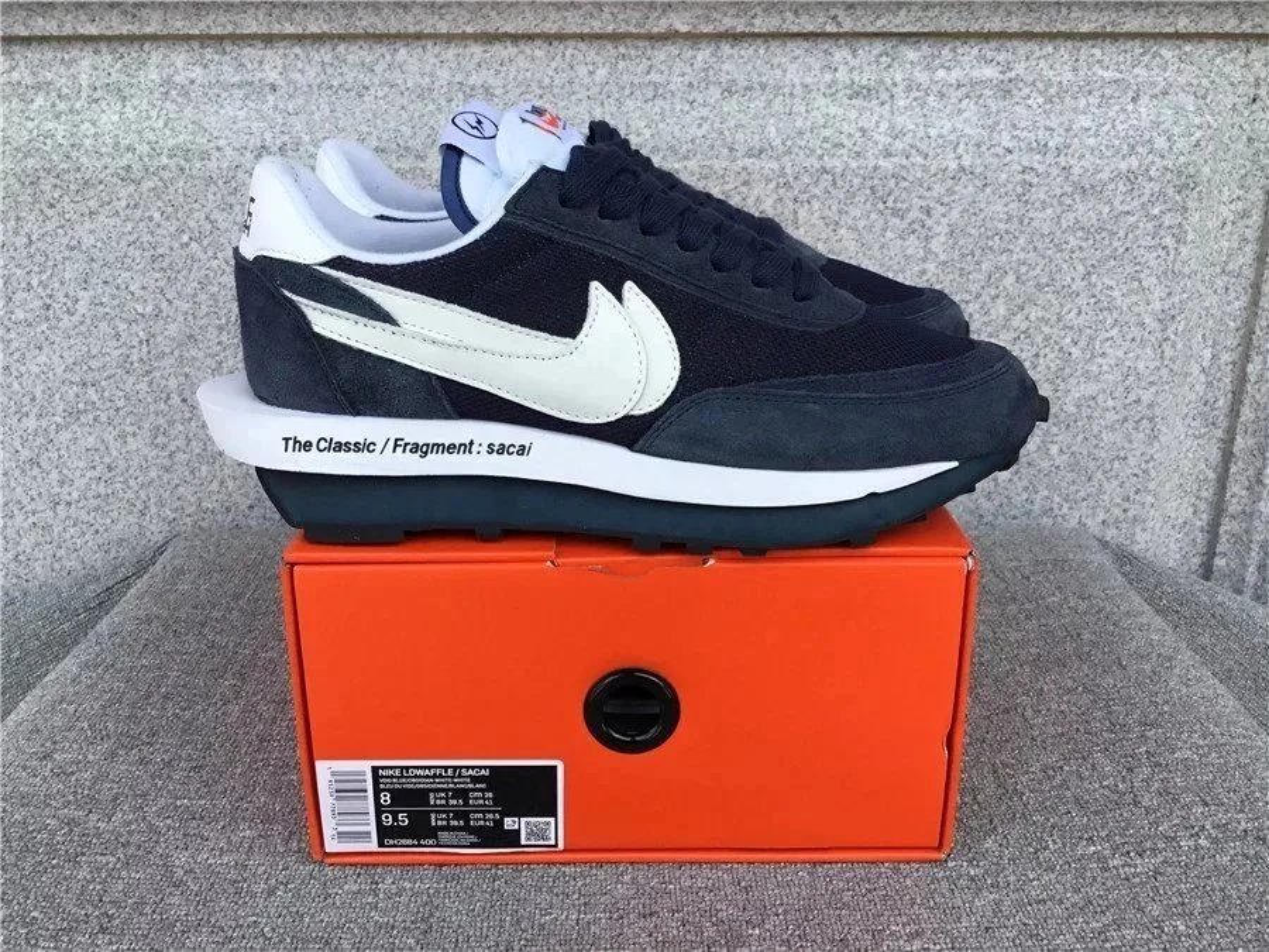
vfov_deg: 45.4
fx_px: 1136
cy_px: 476
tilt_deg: -20.2
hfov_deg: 58.4
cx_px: 634
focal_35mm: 31
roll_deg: +0.5
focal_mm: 3.3
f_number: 2.4
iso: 25
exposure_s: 1/364
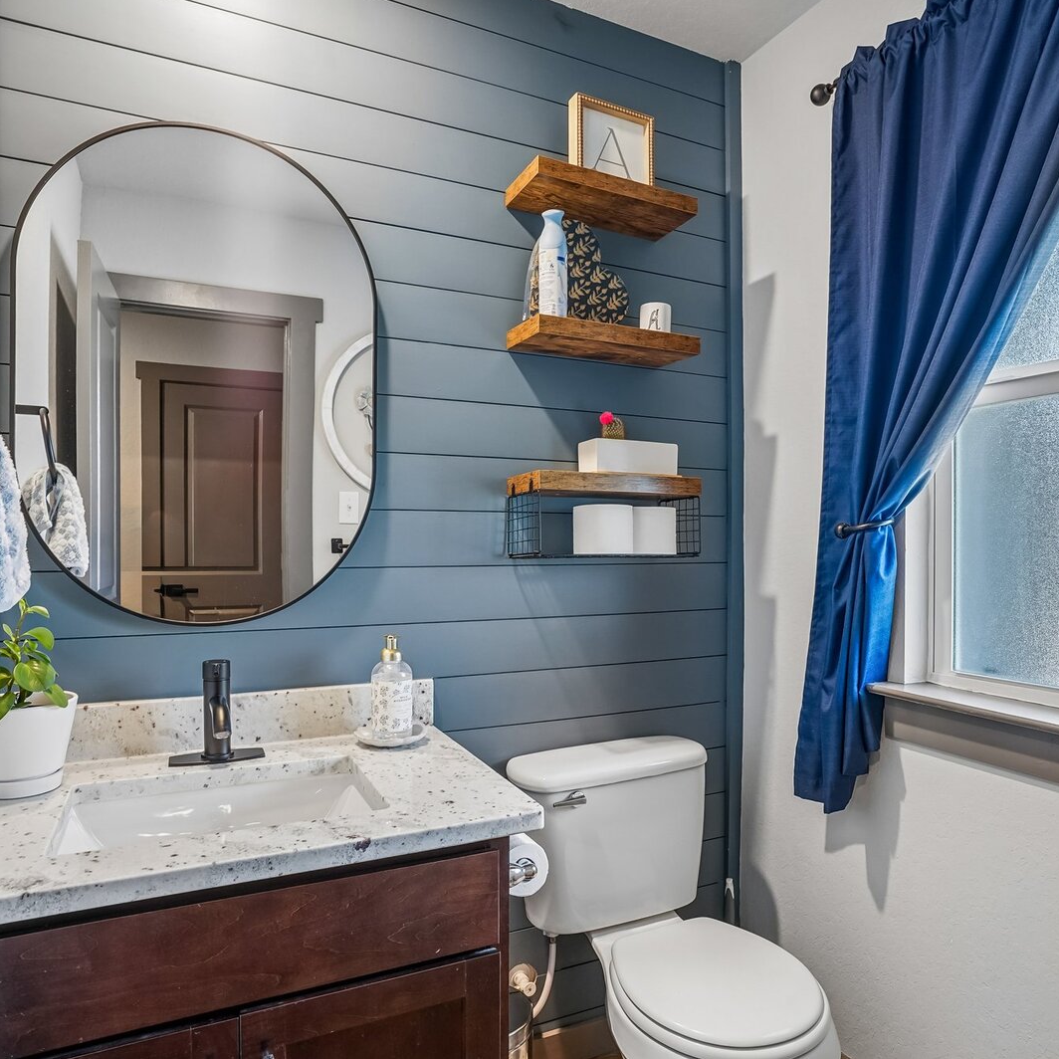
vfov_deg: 69.6
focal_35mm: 22
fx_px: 761
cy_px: 531
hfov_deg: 69.5
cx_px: 580
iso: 400
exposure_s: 1/10
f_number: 8
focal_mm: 17
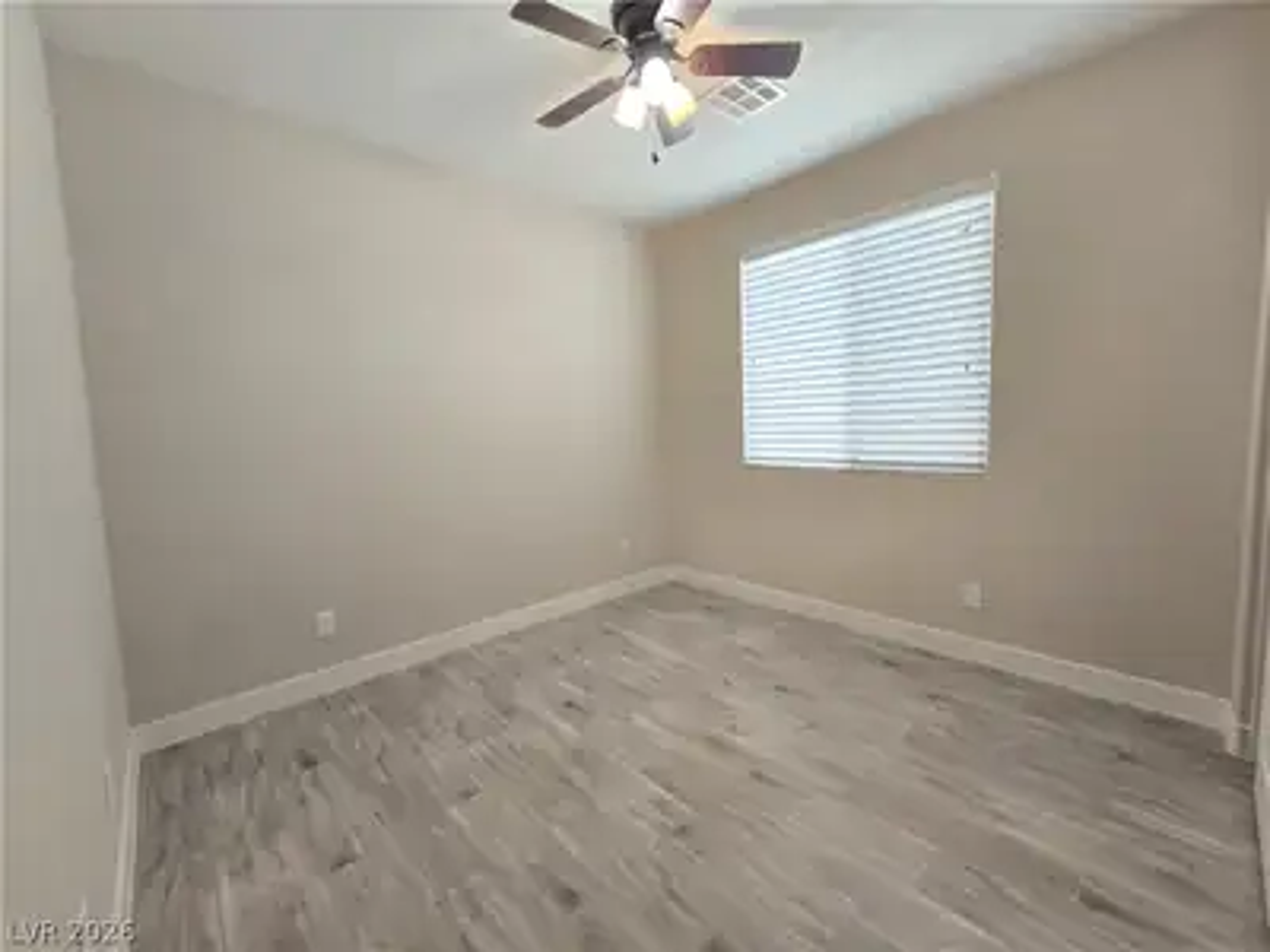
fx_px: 477
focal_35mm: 13
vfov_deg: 89.9
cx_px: 635
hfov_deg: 106.2
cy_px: 476
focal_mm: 2.2
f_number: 2.2
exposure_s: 1/60
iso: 320
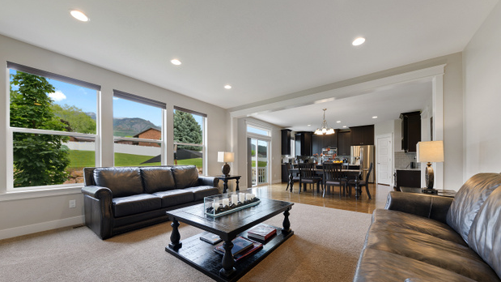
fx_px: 173
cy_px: 158
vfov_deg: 78.1
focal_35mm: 13
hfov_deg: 110.8
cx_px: 248
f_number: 8
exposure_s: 1.6
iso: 100
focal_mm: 12
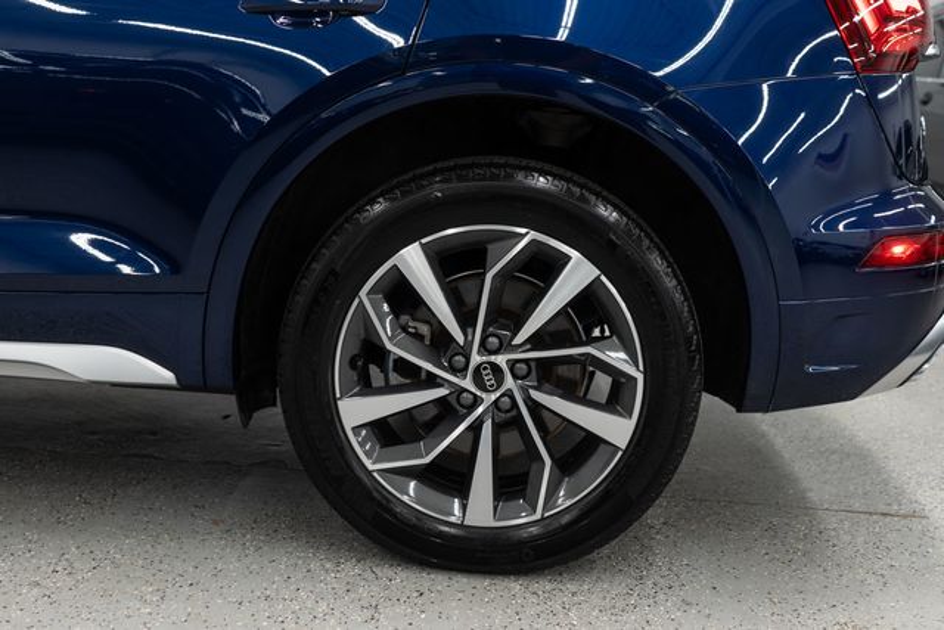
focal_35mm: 42
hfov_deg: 46.4
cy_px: 315
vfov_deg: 31.9
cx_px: 472
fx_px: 1102
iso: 200
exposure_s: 1/40
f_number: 3.2
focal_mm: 28
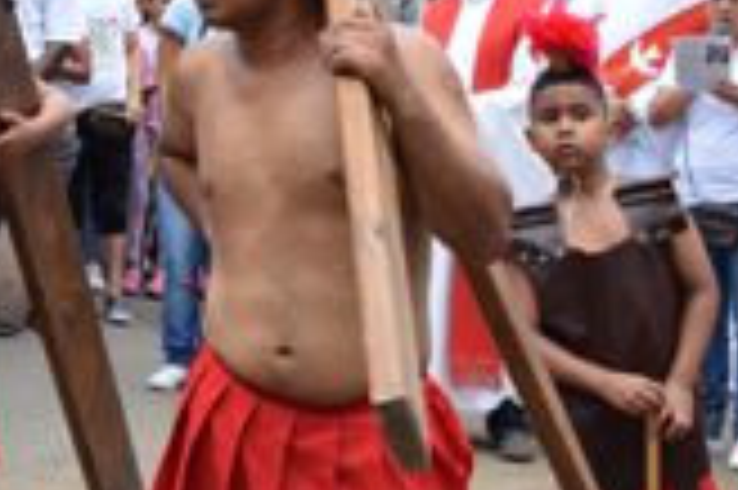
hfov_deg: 15.2
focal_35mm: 128
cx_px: -270
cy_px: 43
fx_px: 2621
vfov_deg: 10.6
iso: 200
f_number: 8
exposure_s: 1/250
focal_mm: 28
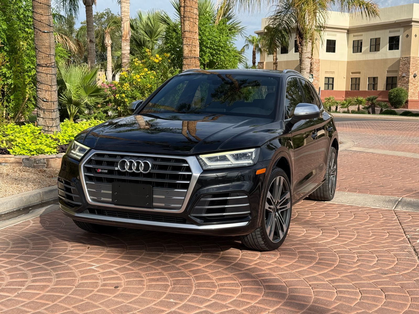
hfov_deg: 39.7
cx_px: 210
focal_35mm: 48
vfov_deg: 30.3
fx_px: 581
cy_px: 157
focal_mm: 6.76
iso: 80
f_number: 1.78
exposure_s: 1/3891
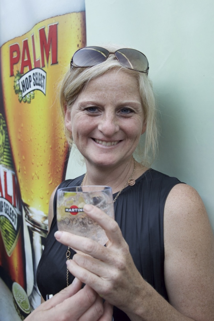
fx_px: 348
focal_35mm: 39
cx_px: 107
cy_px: 160
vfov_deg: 49.6
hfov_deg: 34.2
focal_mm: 26
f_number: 5.6
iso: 360
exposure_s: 1/200
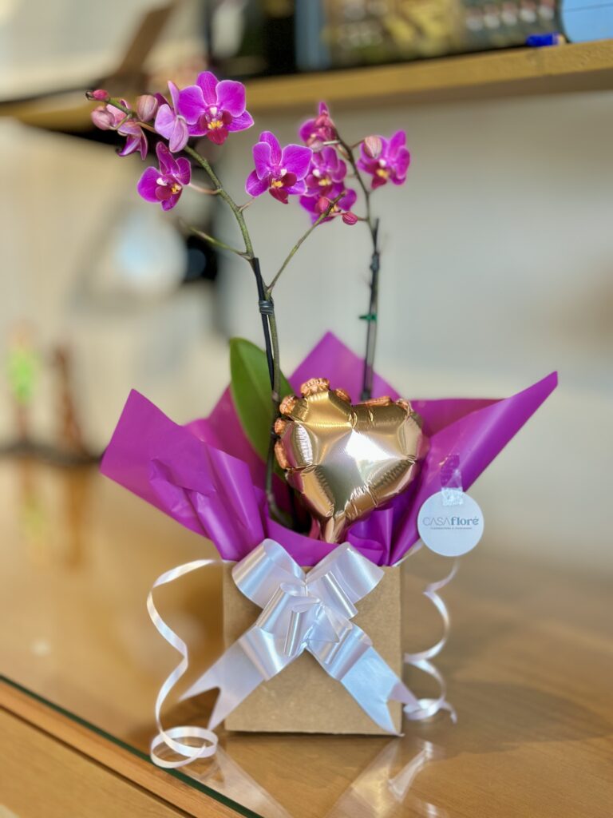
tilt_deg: -12.0
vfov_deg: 39.7
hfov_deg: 30.3
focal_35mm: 48
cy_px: 409
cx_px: 306
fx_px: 1133
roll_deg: +0.8
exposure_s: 1/60
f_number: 1.78
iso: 80
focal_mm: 6.86
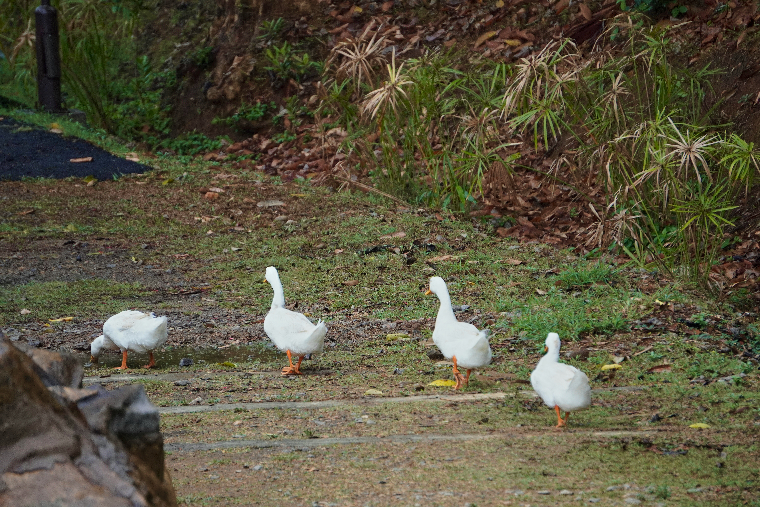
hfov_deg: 6.5
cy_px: 254
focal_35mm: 315
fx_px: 6649
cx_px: 380
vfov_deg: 4.4
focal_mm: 210
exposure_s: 1/400
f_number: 6.3
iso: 1250
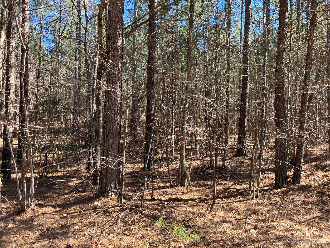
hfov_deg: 63.4
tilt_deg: +0.9
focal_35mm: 28
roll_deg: -1.8
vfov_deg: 49.7
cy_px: 124
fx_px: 267
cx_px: 165
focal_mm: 3.99
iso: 25
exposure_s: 1/159
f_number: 1.8
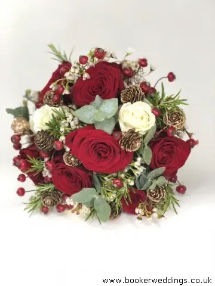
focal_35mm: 52
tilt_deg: -18.2
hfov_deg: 28.0
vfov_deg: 36.8
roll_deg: -1.1
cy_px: 143
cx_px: 108
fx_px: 431
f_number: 2.4
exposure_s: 1/50
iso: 20
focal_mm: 6
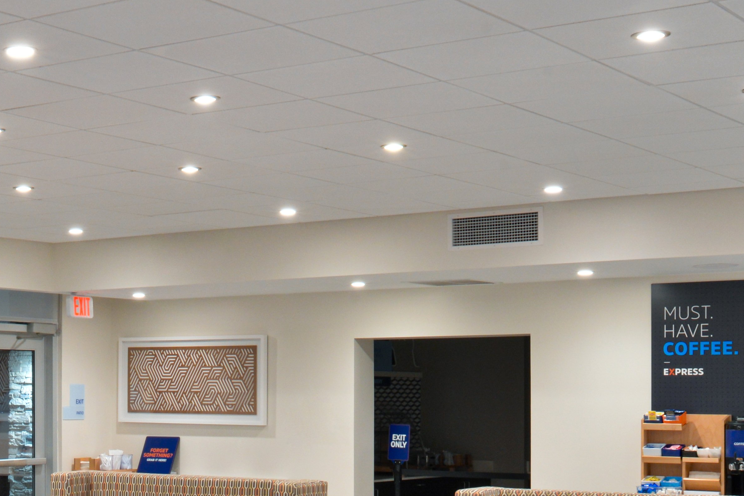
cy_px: 724
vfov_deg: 16.9
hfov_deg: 25.9
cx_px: -4
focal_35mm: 74
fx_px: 1530
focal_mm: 24
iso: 640
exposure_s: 1/8
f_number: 13
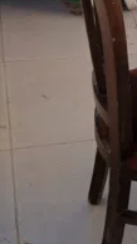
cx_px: 343
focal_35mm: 97
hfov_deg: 10.5
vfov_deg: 21.8
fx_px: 627
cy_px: 67
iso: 20
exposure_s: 1/149
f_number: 1.8
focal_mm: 3.98
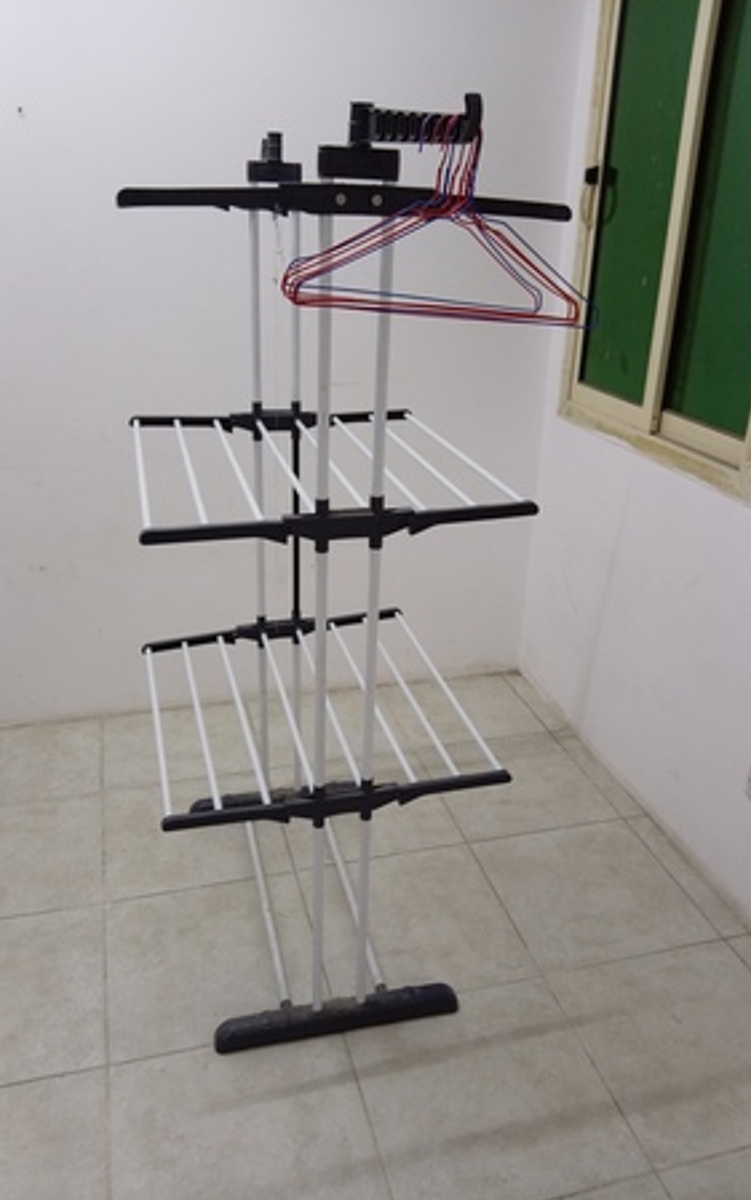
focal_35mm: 27
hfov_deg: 46.1
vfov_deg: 68.4
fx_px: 883
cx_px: 370
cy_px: 599
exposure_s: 1/24
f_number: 1.8
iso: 289
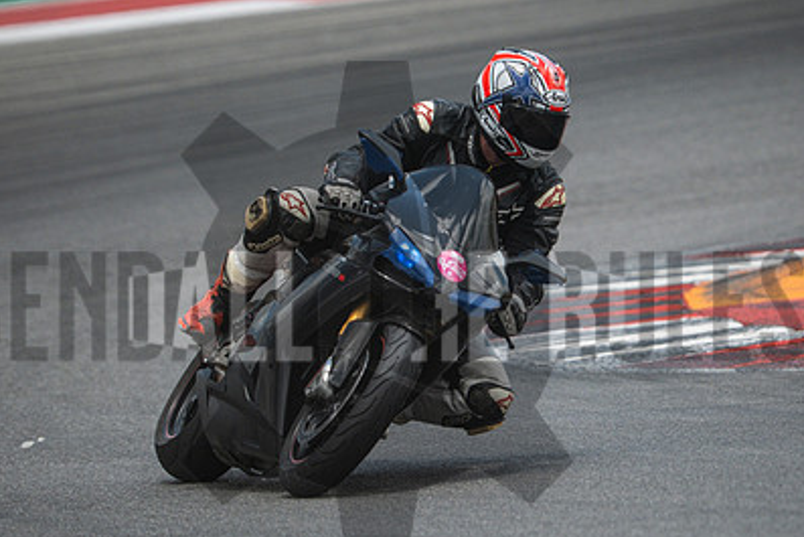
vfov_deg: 2.2
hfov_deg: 3.4
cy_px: 309
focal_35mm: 614
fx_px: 13717
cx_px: 377
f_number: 2.8
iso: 800
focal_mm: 280
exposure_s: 1/4000
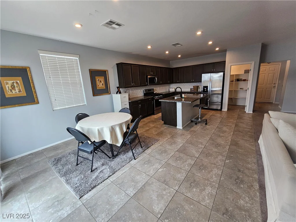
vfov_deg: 89.9
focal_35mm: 13
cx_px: 148
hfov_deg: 106.2
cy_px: 111
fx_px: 111
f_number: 2.2
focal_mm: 2.2
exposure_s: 1/60
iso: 64
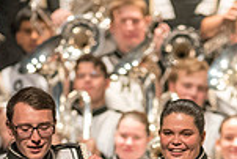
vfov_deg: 1.2
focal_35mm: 1151
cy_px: 290
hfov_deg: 1.8
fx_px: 7585
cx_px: 171
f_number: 2.8
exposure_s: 1/500
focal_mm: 300
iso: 4000
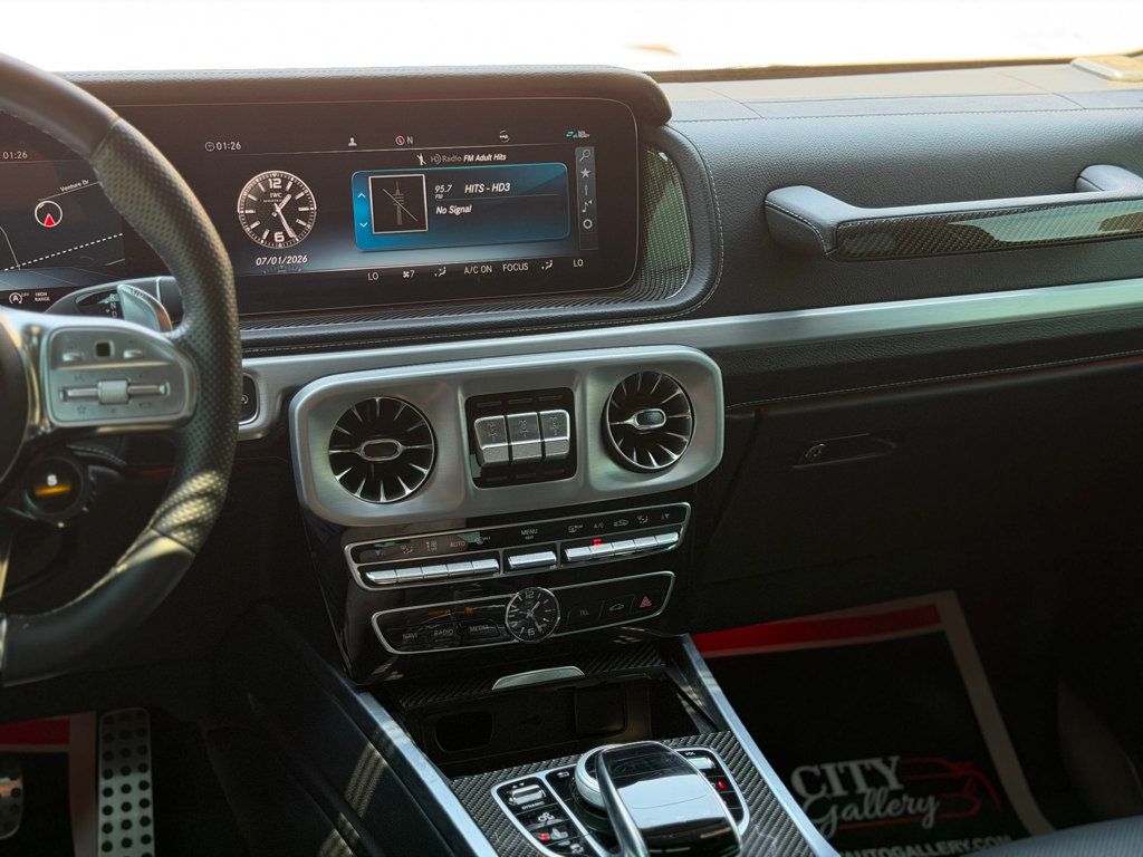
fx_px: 1585
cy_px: 428
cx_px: 572
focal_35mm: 48
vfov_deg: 30.3
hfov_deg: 39.7
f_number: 1.78
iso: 50
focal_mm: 6.76
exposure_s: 1/121
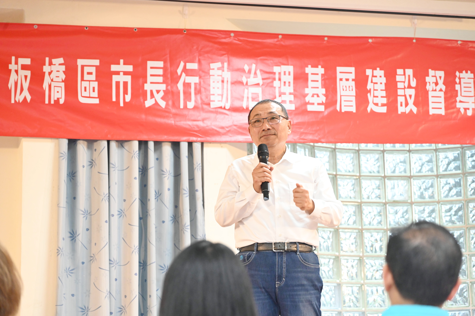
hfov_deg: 24.5
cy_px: 158
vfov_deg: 16.5
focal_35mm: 83
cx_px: 238
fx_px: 1095
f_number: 4
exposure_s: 1/100
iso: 3600
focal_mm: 83
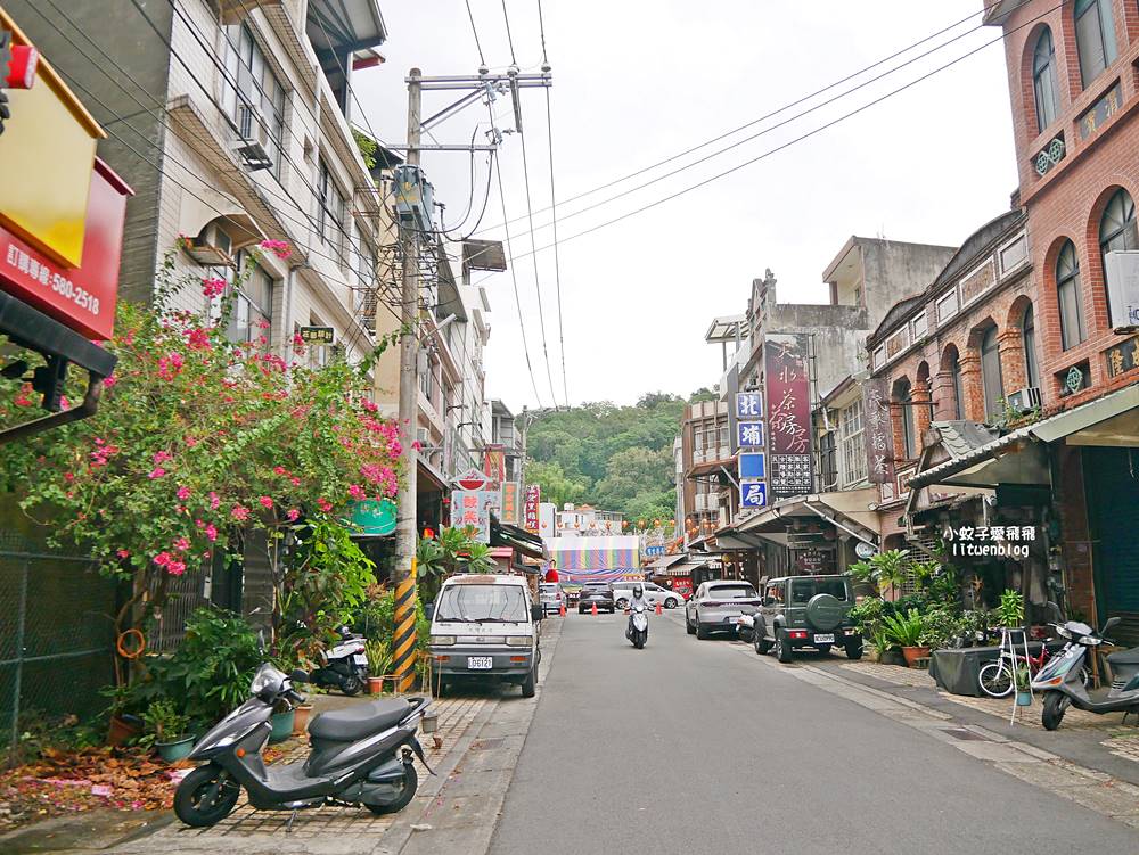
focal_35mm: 28
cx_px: 570
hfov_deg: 63.4
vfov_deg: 49.8
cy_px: 428
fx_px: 922
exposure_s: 1/500
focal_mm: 14
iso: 200
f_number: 3.5
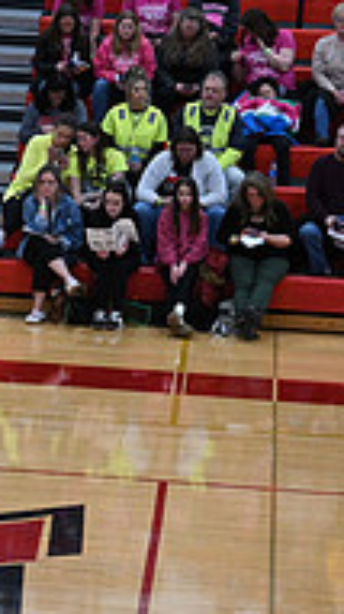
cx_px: -530
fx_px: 3627
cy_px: 506
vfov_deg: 9.6
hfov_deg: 5.2
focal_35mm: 223
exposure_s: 1/400
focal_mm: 70
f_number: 4
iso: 4000
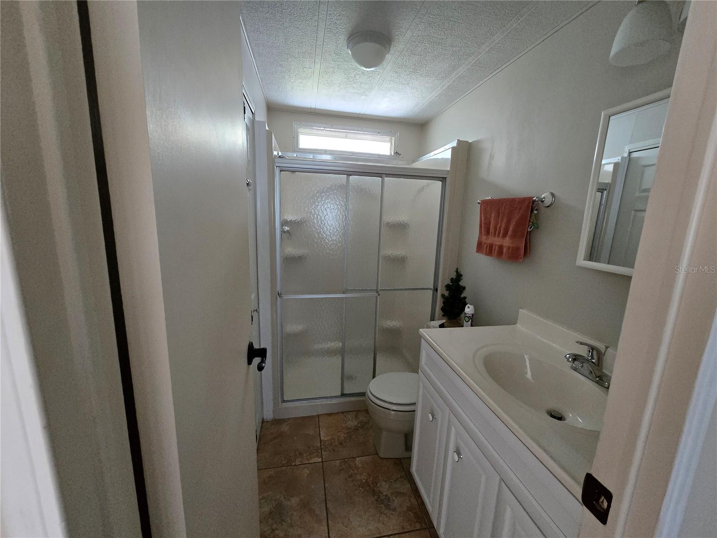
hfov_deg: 106.2
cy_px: 269
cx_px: 358
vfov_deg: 89.9
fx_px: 269
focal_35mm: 13
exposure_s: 1/60
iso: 1000
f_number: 2.2
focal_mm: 2.2
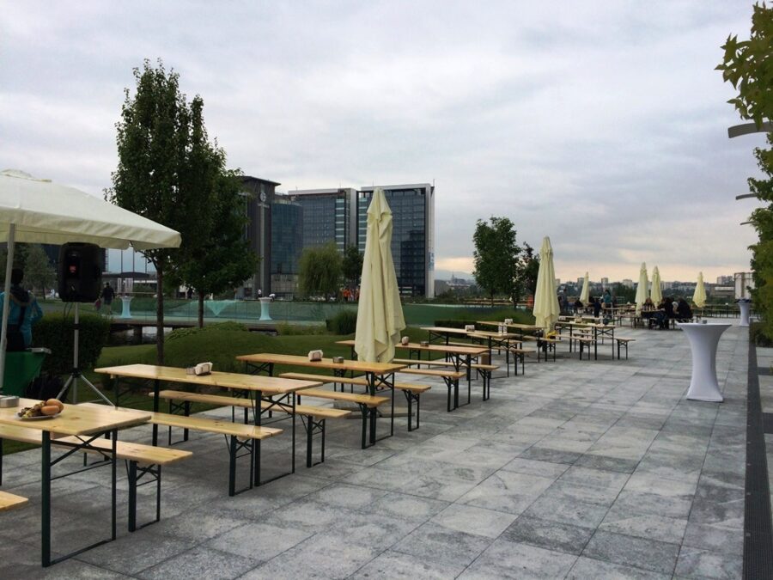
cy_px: 290
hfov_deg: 61.7
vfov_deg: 48.2
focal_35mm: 29
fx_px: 648
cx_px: 386
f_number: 2.2
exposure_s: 1/933
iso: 32
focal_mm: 4.15
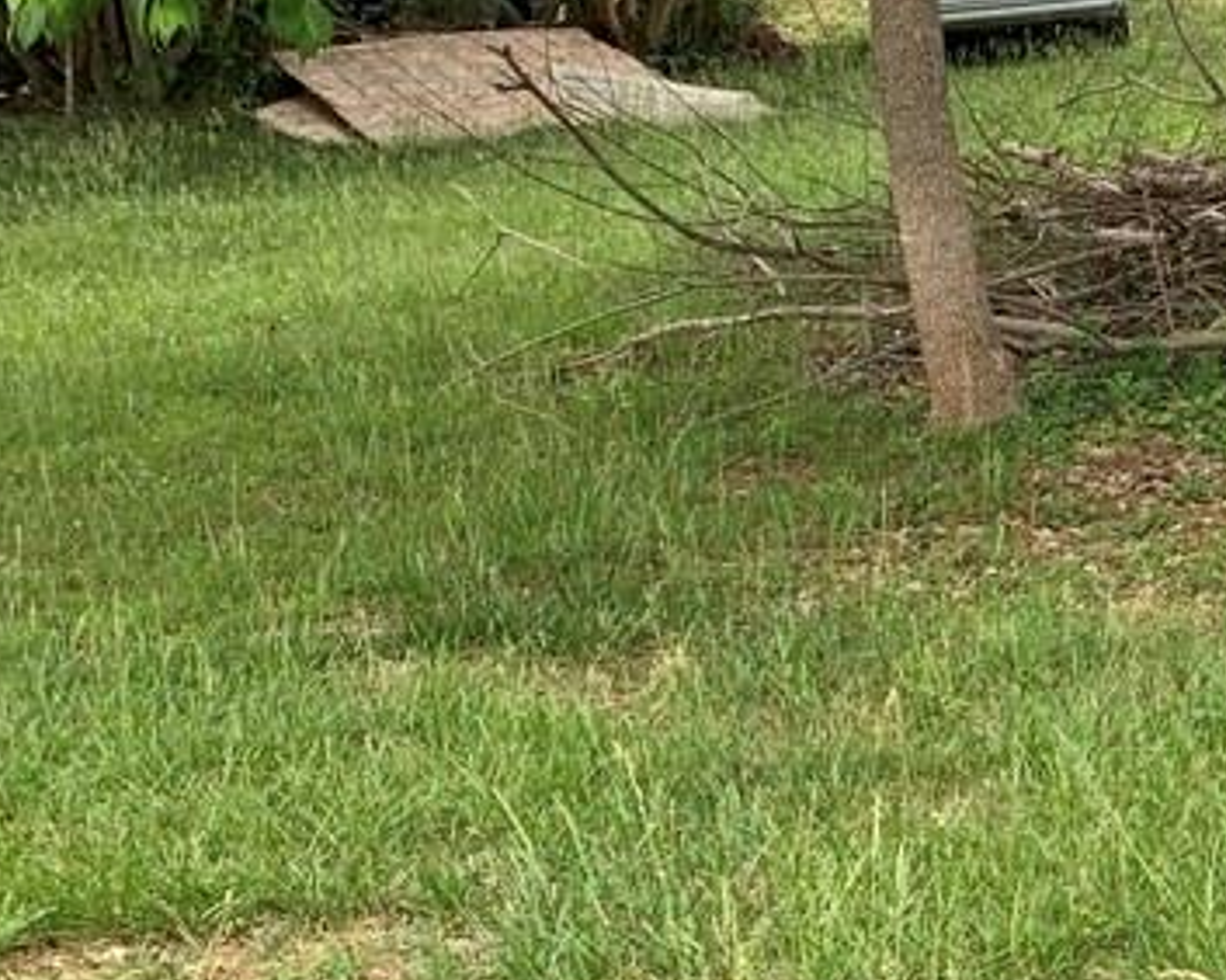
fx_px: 3336
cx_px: 1889
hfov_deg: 18.3
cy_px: 358
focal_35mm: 92
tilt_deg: -6.3
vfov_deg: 16.7
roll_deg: -1.0
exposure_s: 1/364
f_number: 1.8
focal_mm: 4.25
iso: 25
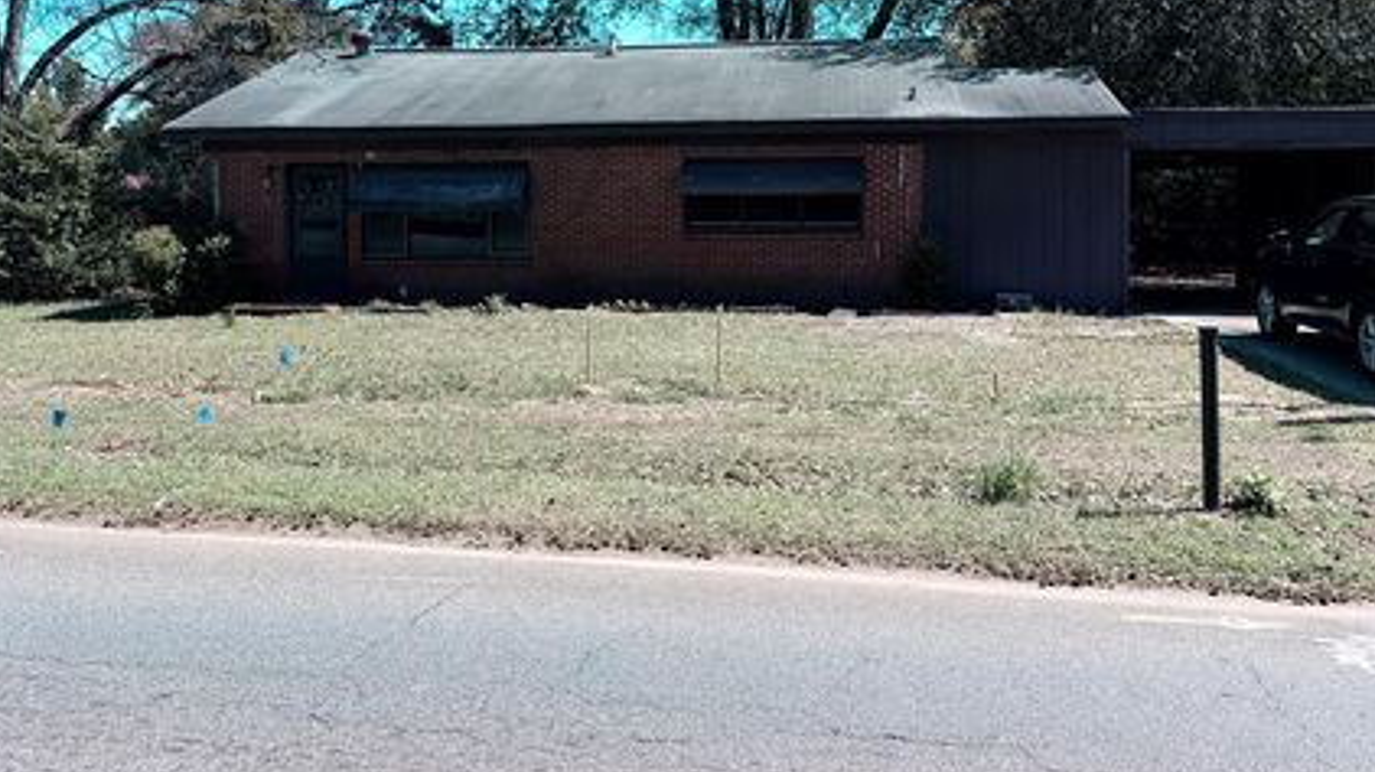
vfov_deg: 36.9
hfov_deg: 62.6
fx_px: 1130
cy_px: 200
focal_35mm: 31
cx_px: 681
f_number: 1.78
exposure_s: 1/2000
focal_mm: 6.76
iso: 80
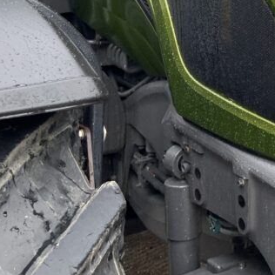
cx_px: 345
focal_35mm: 83
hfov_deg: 19.5
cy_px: -44
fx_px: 746
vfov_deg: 19.8
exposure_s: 1/234
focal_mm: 3
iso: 16
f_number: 1.8
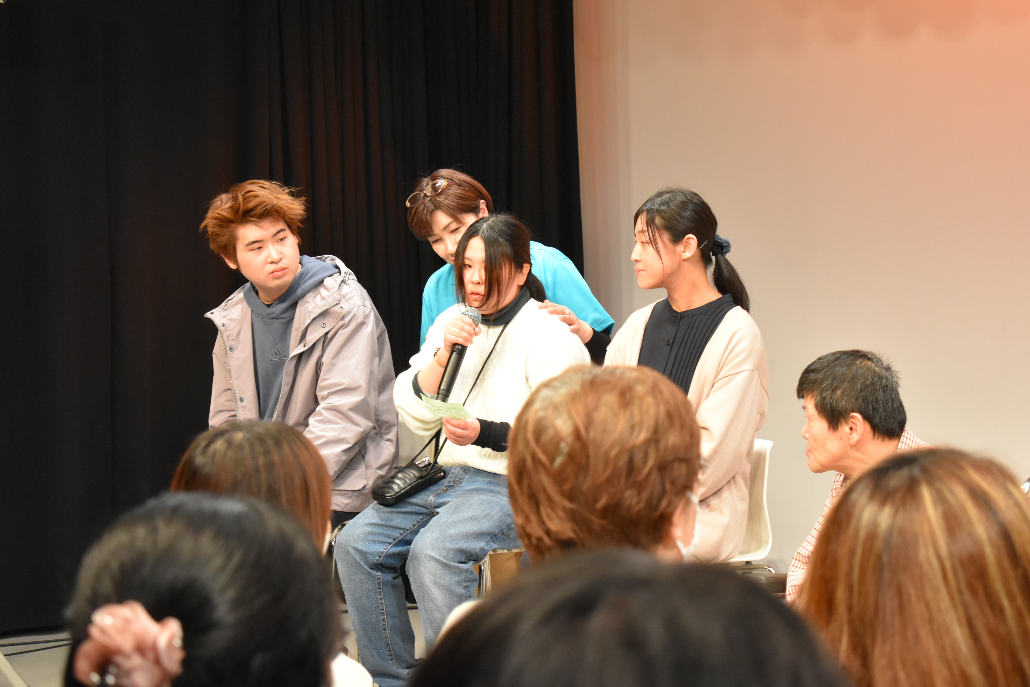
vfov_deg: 16.6
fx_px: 2360
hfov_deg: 24.6
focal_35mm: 82
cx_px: 515
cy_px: 344
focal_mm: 55
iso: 2500
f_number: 5.6
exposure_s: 1/60
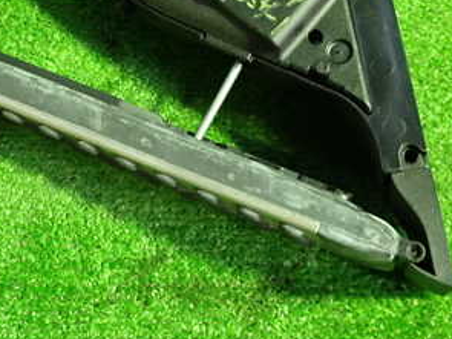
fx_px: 796
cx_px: 216
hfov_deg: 31.7
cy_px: 80
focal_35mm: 61
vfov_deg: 23.7
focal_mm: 5.4
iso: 640
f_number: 2.3
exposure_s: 1/30
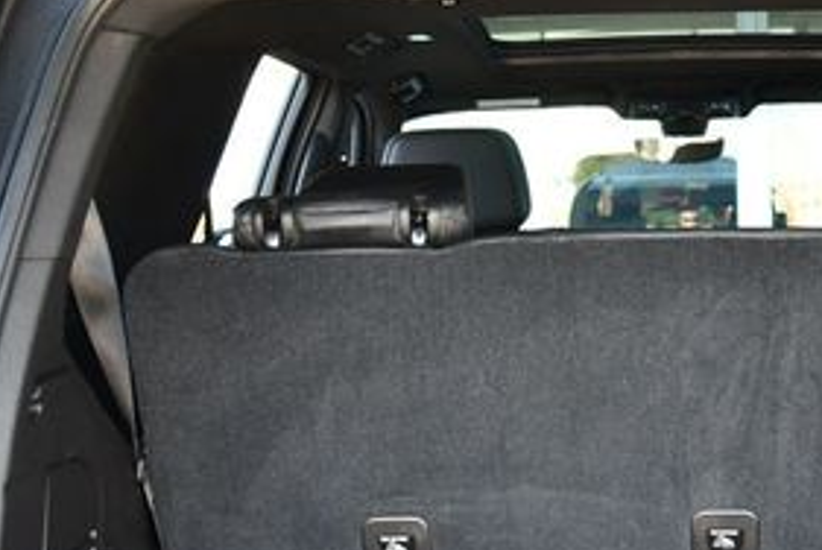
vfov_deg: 16.3
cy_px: 565
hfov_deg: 24.2
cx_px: 693
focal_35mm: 82
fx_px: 1874
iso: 800
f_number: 3.5
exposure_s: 1/250
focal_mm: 18
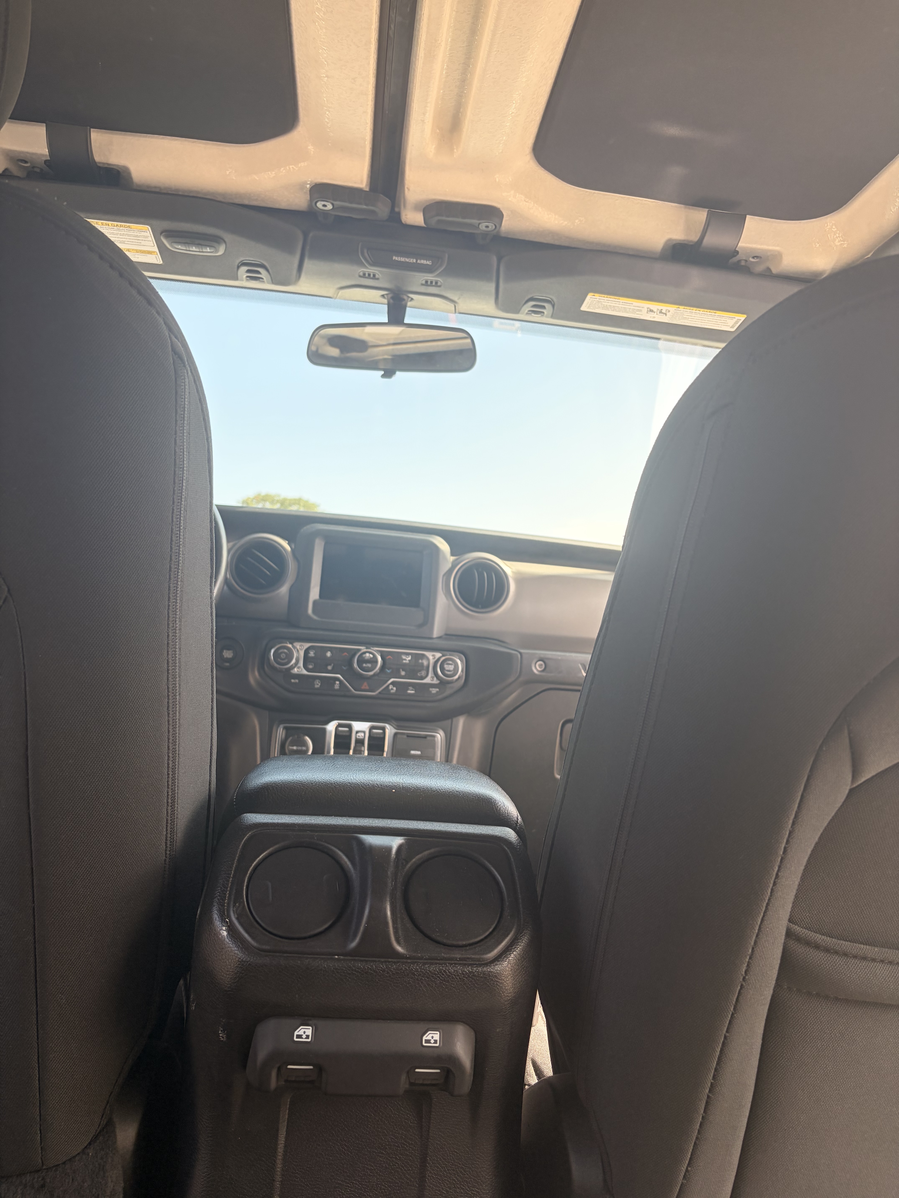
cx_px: 450
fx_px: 900
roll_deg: -2.2
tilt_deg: +3.7
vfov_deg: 67.3
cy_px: 599
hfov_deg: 53.1
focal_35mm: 26
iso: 64
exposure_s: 1/531
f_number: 1.6
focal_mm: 5.96
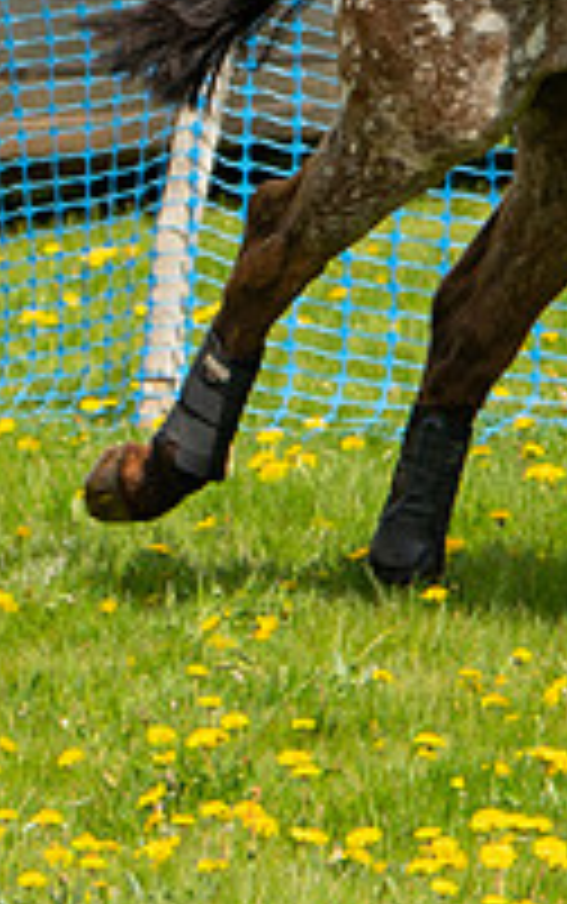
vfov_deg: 3.6
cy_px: -76
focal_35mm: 577
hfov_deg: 2.3
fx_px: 14235
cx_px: 539
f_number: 4
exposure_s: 1/1250
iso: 200
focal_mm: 102
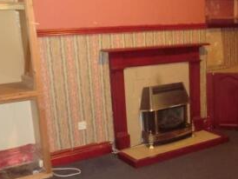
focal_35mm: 51
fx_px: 351
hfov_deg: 35.7
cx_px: 203
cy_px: 106
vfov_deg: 28.5
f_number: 3.2
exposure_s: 1/15
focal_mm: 4.3
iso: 800
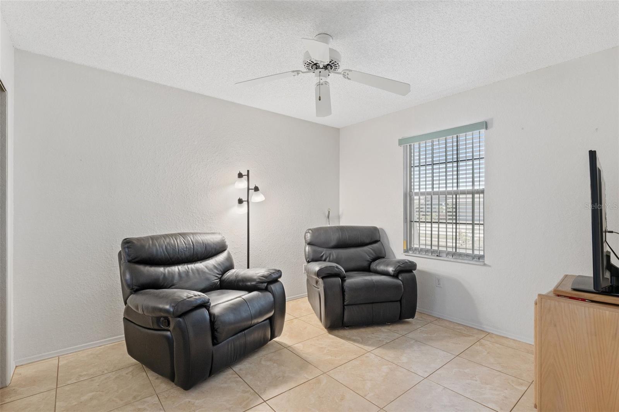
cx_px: 310
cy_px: 206
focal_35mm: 17
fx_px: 291
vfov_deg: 70.6
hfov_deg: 93.5
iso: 250
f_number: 8
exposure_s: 1/3
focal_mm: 11.3
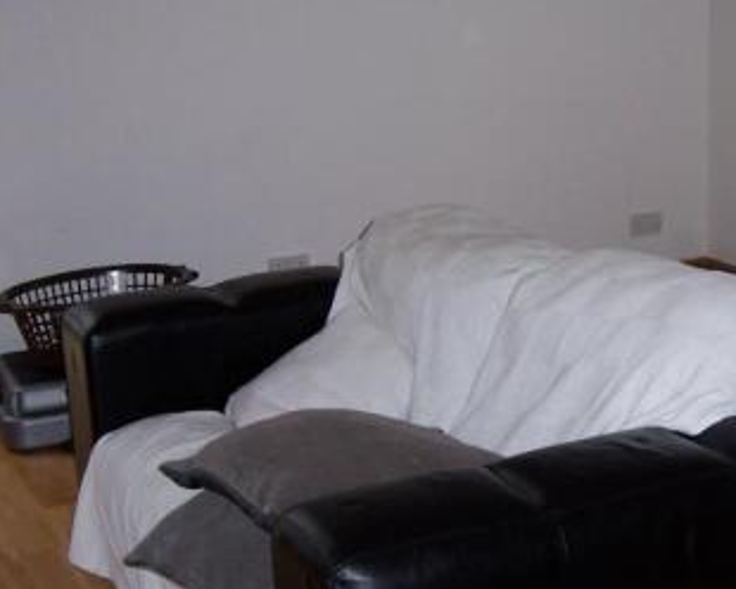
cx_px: 497
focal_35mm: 66
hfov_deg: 28.5
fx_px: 1438
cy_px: 303
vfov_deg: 23.1
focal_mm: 6
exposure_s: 1/60
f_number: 3
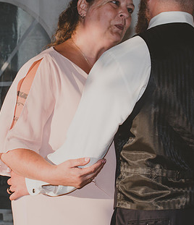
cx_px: 66
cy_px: 96
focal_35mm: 217
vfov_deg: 8.6
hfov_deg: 7.4
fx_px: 1490
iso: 100
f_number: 9
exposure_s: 1/200
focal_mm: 70
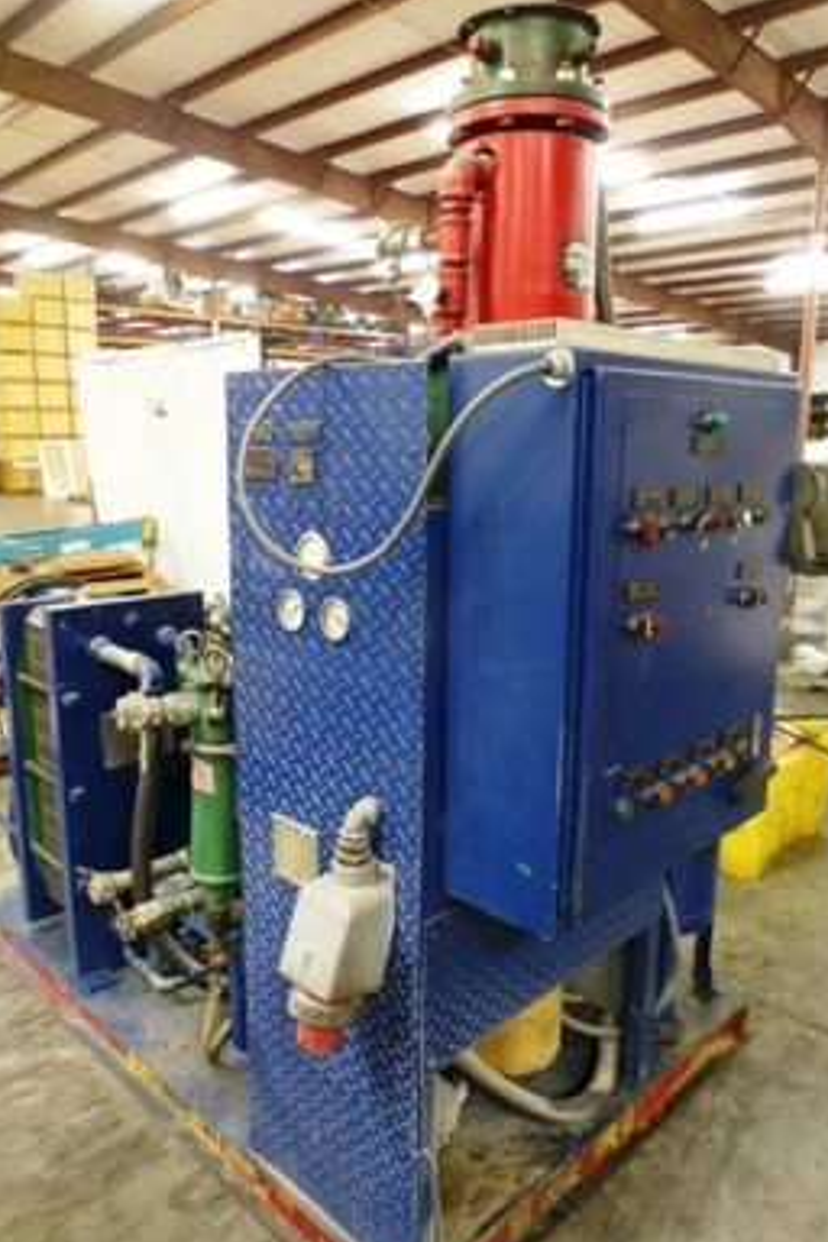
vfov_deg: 69.4
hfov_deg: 49.6
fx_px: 897
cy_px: 631
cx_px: 420
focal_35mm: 26
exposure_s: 1/8
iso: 400
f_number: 3.3
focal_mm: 4.3
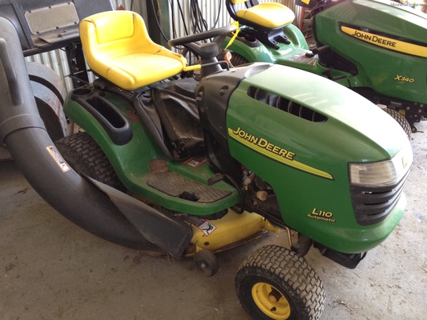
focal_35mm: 35
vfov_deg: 40.7
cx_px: 214
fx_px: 432
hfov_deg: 52.6
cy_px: 160
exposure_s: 1/20
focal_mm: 4.28
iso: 125
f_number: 2.4
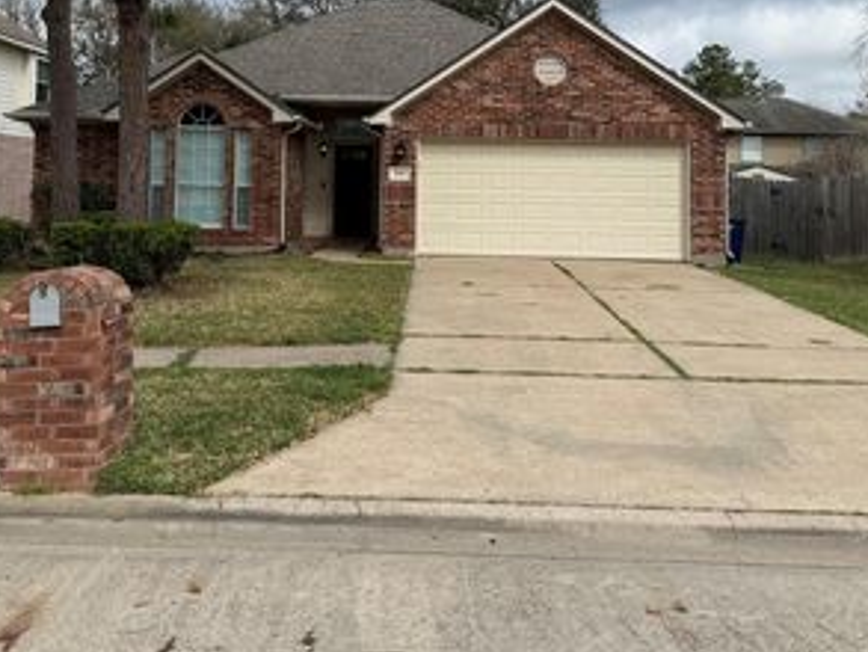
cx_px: 391
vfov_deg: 34.0
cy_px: 123
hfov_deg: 45.7
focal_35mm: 41
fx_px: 1029
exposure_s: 1/7353
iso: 80
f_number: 1.78
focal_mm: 6.76
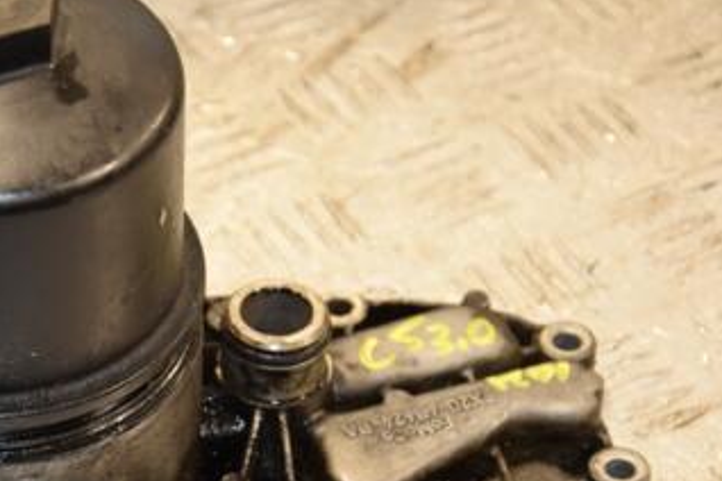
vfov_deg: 6.5
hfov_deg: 9.7
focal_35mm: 212
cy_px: 361
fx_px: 4250
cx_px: 132
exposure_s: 1/125
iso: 800
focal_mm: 75
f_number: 5.3
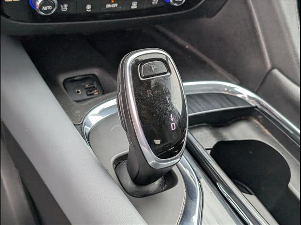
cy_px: 112
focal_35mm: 49
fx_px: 426
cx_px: 150
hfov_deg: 38.9
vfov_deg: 29.7
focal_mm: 6.9
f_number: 1.68
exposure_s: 1/370
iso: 91
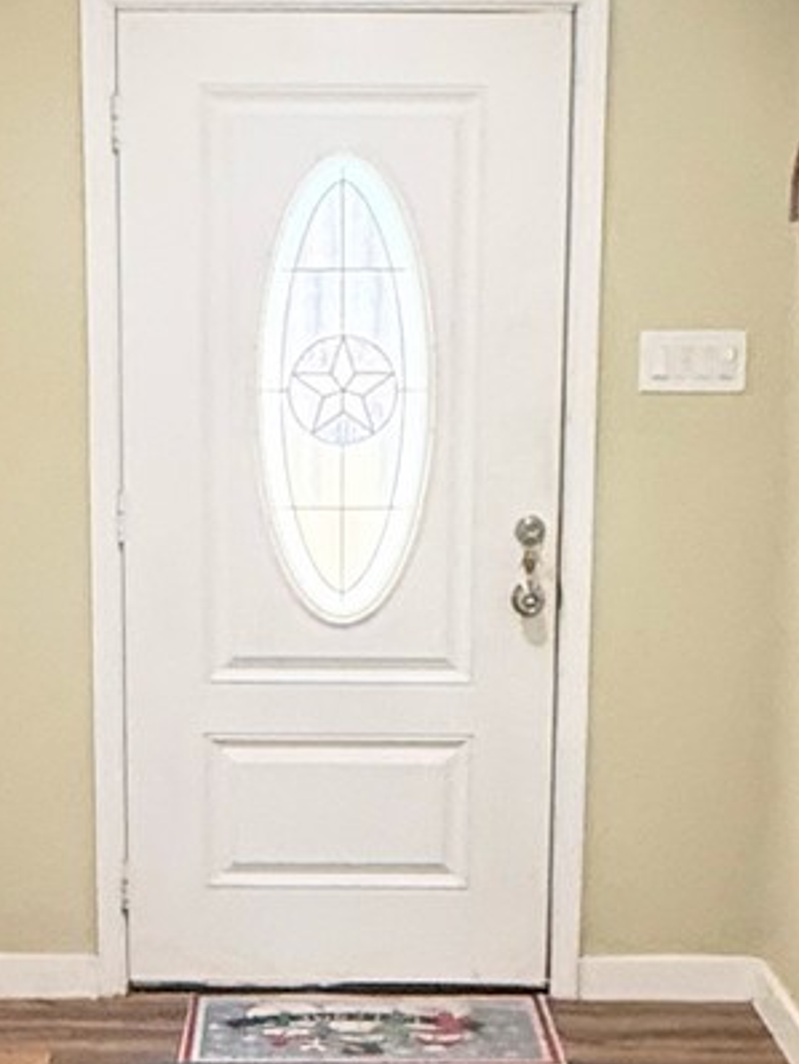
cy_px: 759
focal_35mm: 72
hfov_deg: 20.4
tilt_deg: -9.0
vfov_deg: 26.8
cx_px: 318
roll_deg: -0.1
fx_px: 2213
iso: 500
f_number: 2.2
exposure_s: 1/120
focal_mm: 2.22
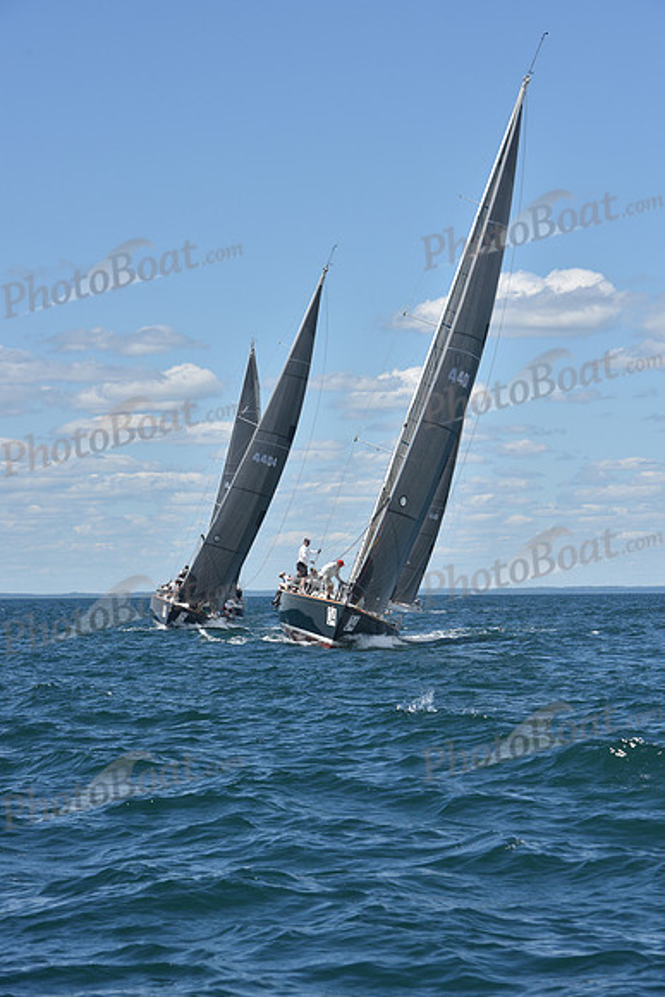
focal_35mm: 120
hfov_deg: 11.4
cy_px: 498
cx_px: 332
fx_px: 3323
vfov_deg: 17.1
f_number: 10
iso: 250
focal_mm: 120
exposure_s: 1/800
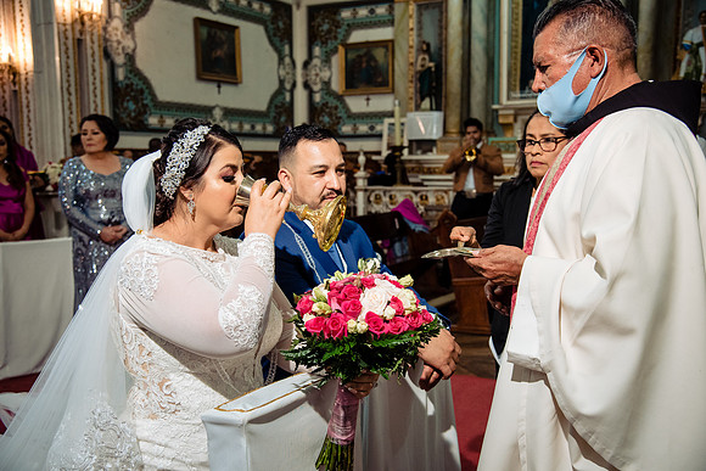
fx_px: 785
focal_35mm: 40
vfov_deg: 33.4
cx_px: 353
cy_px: 236
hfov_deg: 48.4
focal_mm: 40
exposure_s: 1/100
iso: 2000
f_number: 5
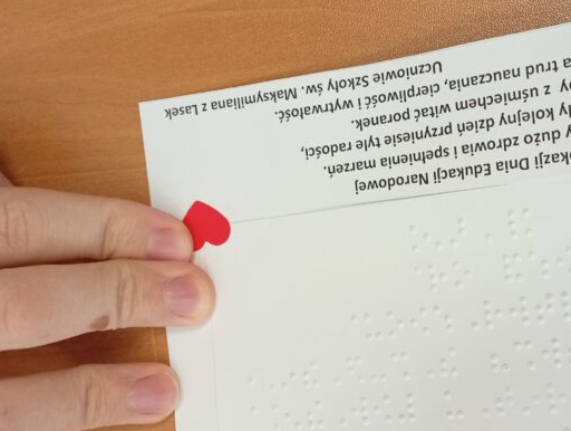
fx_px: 892
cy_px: 240
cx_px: 368
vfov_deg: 27.1
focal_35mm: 54
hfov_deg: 35.2
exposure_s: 1/50
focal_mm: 3.98
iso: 151
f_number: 1.8
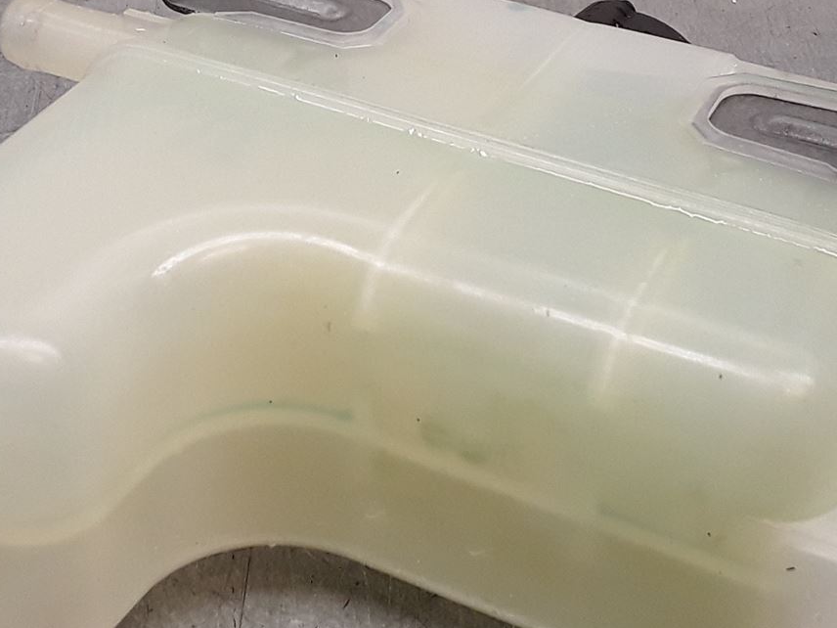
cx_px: 415
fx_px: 1620
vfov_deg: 21.8
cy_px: 185
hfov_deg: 29.0
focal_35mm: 67
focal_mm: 2.91
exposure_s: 1/100
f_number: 1.9
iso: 50
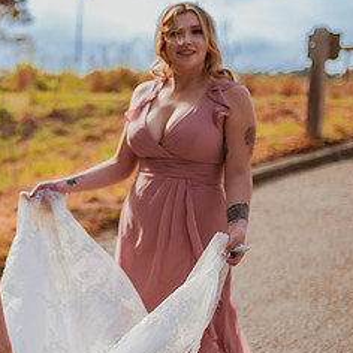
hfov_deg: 22.6
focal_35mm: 73
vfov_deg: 23.7
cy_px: 196
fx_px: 842
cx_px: -9
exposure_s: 1/3200
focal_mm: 35
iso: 125
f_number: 1.8
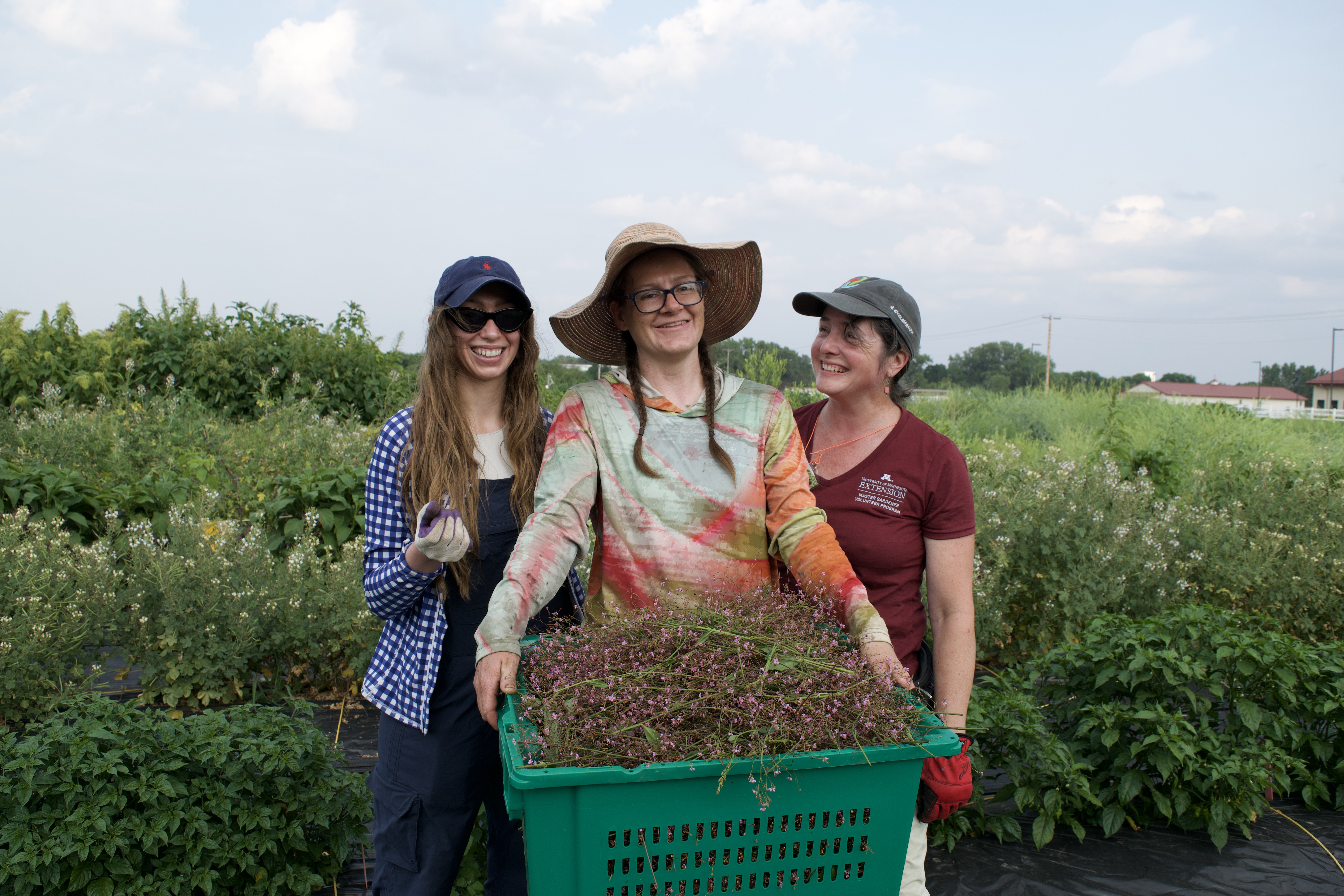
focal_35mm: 30
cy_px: 448
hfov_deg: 61.9
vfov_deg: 43.6
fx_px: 1120
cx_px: 672
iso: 200
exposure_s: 1/250
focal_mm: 20
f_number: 8
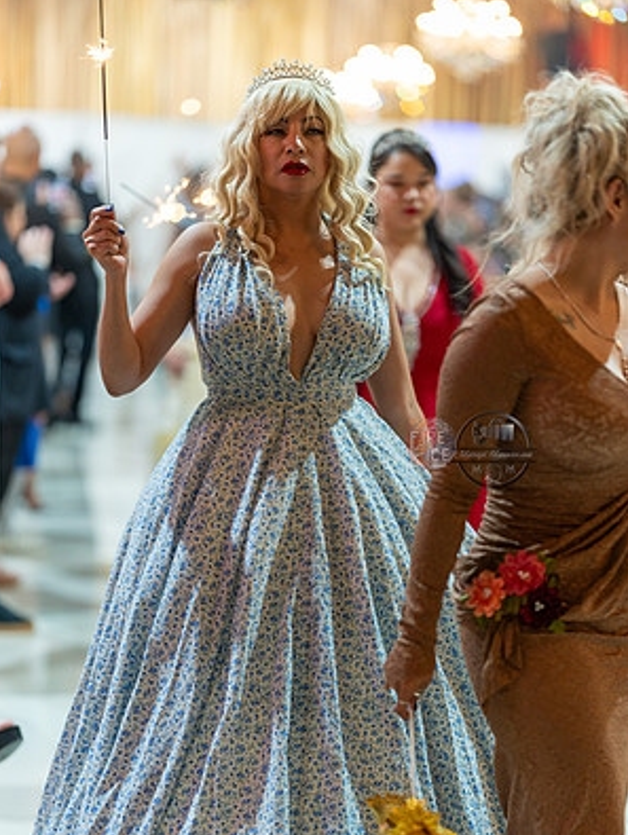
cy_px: 450
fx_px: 2246
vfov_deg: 21.1
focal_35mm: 93
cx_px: 313
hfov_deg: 15.9
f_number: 1.4
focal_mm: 85
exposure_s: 1/160
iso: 400
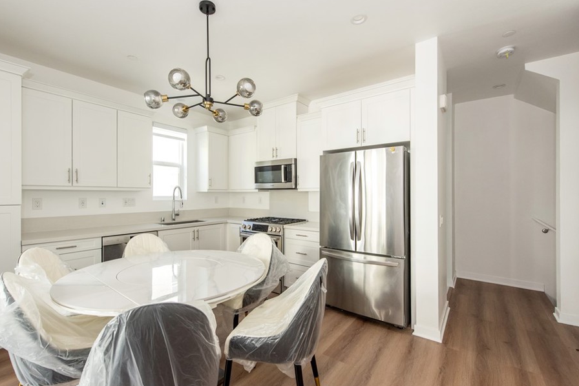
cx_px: 277
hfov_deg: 96.7
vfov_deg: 73.8
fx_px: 257
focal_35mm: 16
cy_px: 197
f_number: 5.6
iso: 800
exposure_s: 1/125
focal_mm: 14
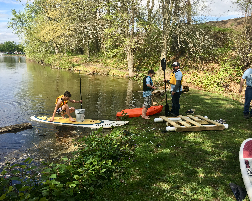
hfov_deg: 57.1
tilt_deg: -11.7
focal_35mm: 31
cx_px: 114
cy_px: 101
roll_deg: -0.7
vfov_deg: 47.1
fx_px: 231
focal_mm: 4.15
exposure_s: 1/793
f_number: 2.2
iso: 25
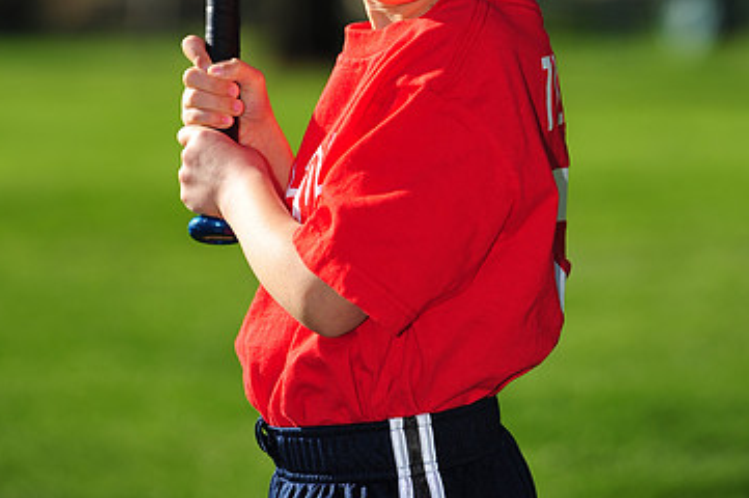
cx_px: 371
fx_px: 4511
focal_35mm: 217
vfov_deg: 6.3
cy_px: -79
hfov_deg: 9.5
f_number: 4.5
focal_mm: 135
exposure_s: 1/1600
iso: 200
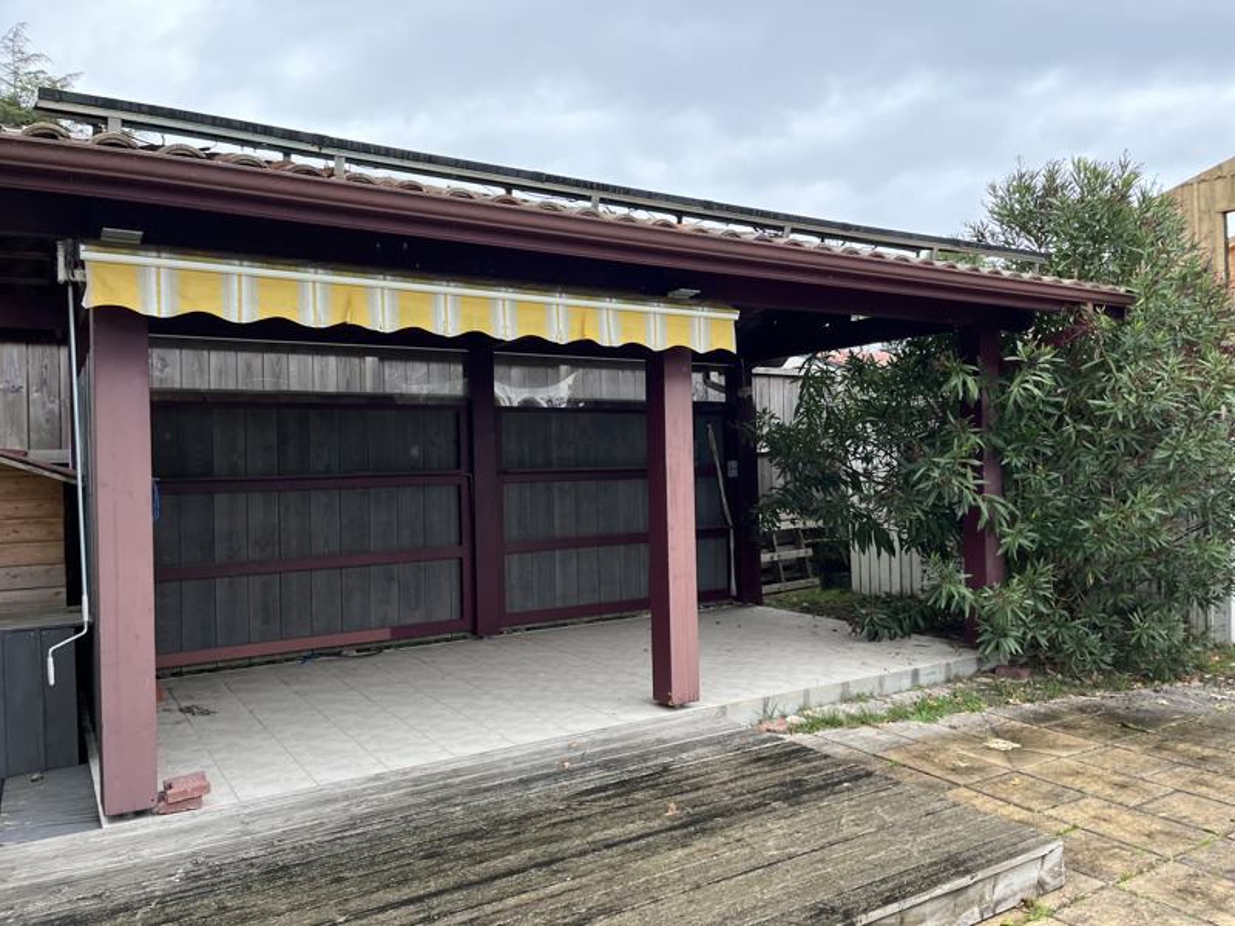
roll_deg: +3.1
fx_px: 928
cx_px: 618
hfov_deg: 67.3
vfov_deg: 53.1
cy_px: 463
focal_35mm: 26
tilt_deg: +6.0
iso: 64
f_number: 1.6
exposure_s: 1/133
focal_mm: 5.1
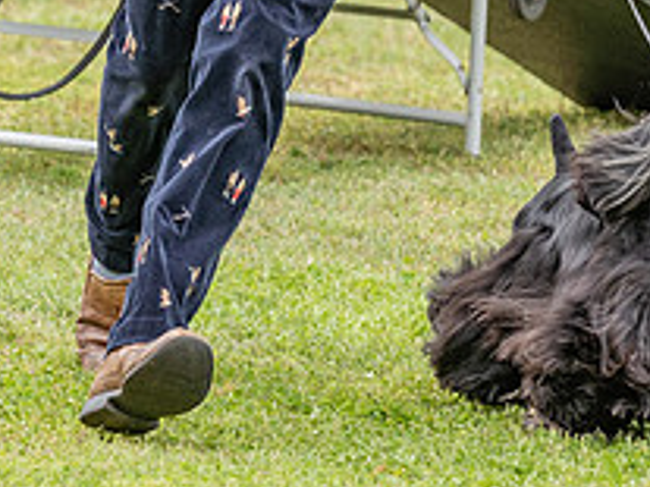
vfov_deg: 3.1
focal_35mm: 474
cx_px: 162
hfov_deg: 4.2
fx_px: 8895
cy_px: -28
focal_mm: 135
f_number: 4.5
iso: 640
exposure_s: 1/1000
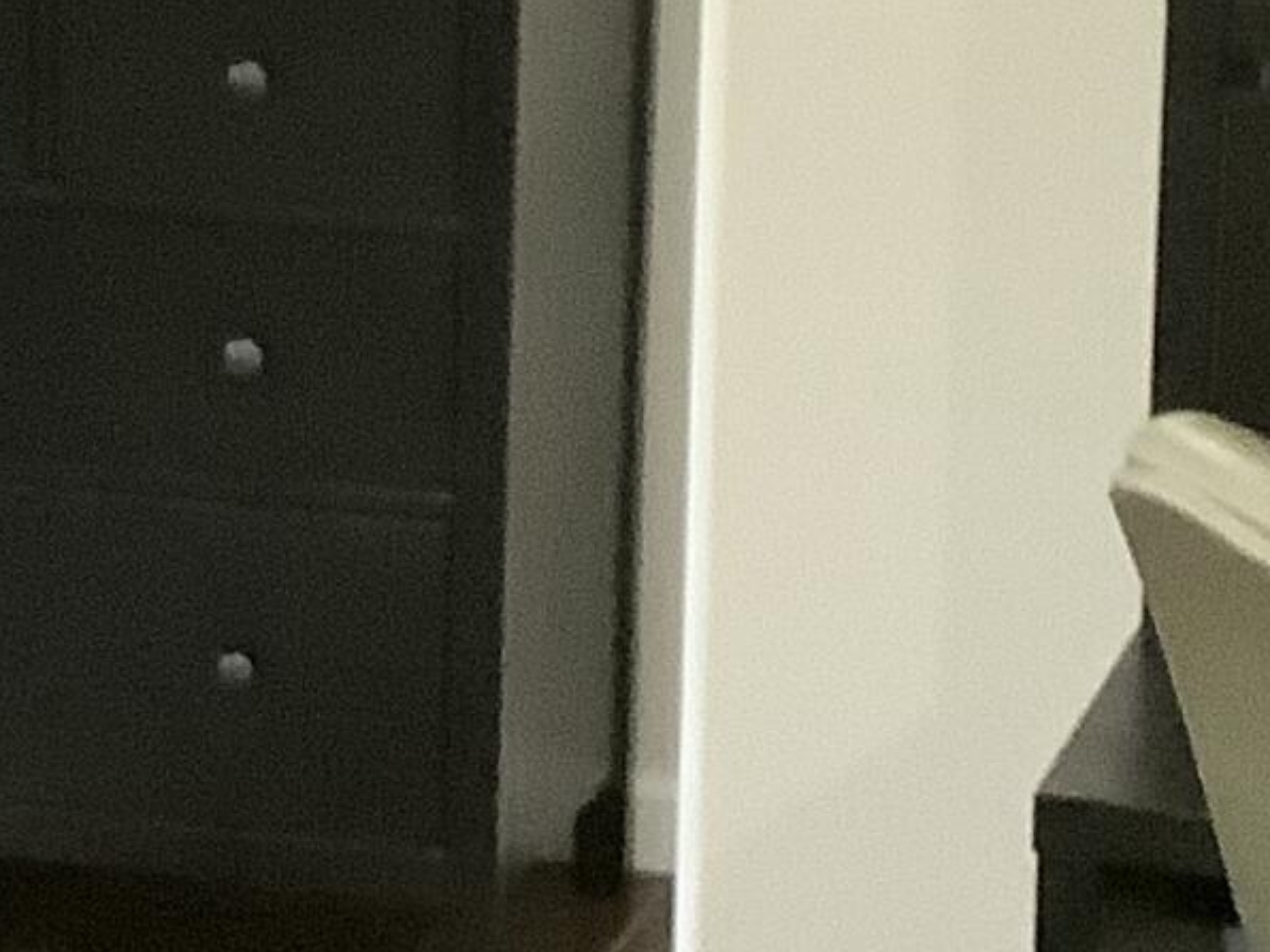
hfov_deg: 12.3
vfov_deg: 9.5
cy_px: 179
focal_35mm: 156
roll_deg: -1.1
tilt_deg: -11.9
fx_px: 5723
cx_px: -371
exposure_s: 1/40
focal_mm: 3.3
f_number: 2.4
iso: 320
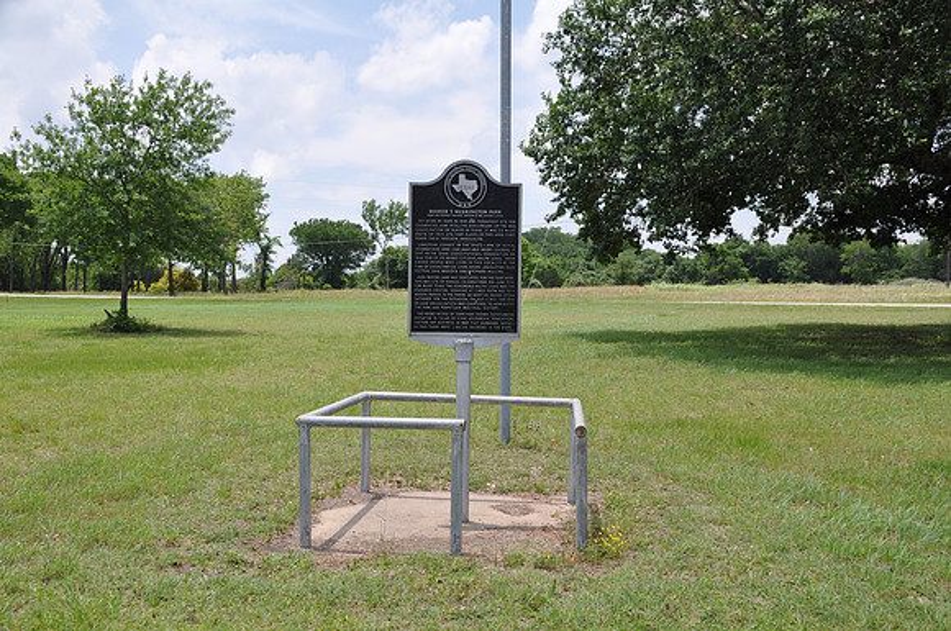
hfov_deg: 53.2
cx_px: 476
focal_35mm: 36
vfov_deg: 36.8
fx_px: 950
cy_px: 316
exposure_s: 1/250
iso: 200
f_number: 8
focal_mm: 24
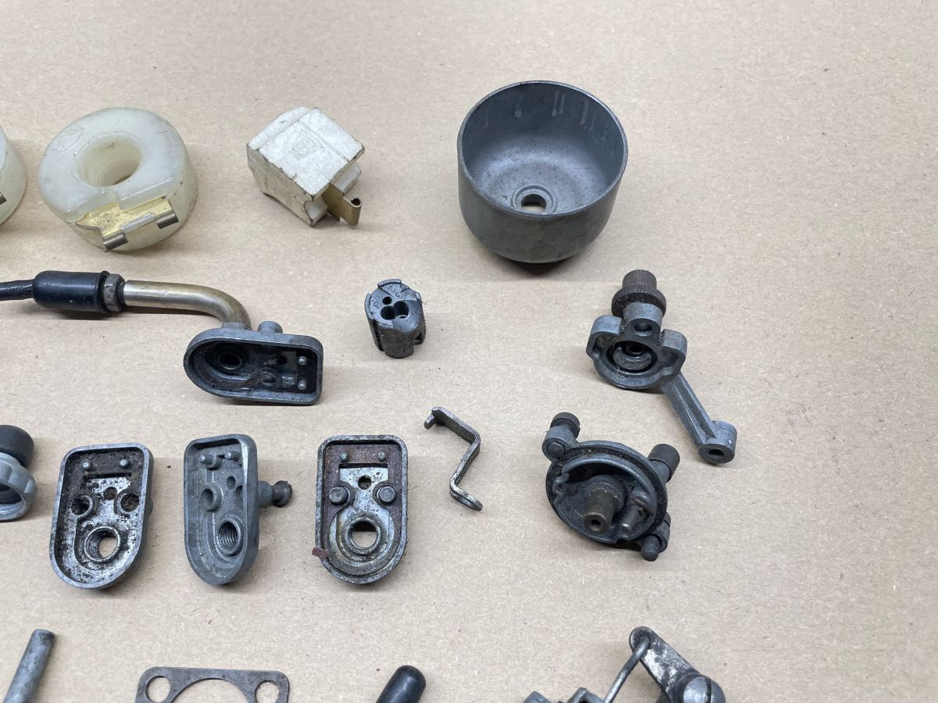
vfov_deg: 53.1
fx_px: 705
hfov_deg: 67.3
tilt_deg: -65.1
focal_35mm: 26
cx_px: 469
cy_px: 352
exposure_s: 1/100
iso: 80
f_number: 1.6
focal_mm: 4.2
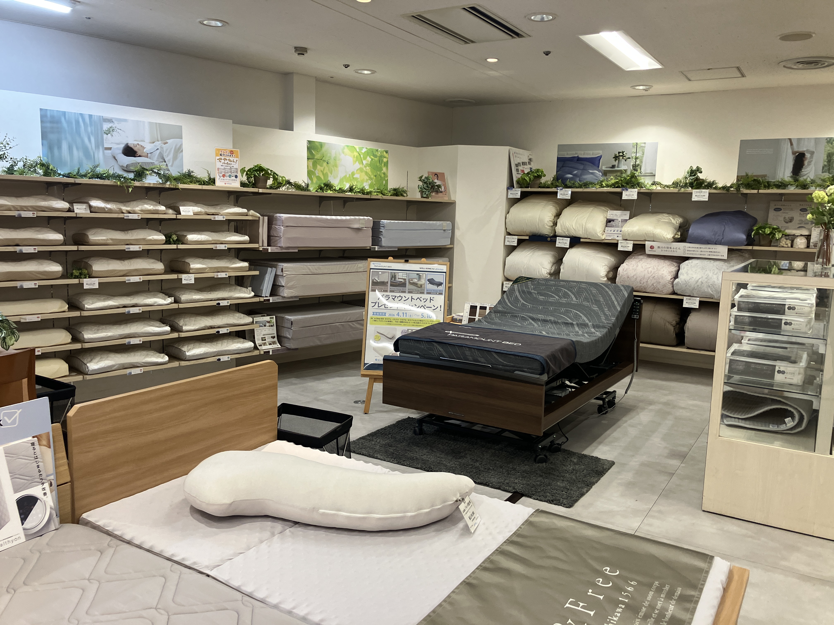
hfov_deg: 63.4
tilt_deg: -9.6
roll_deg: -2.5
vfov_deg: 49.7
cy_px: 312
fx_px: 675
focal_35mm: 28
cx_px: 417
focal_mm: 3.99
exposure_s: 1/108
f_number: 1.8
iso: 80
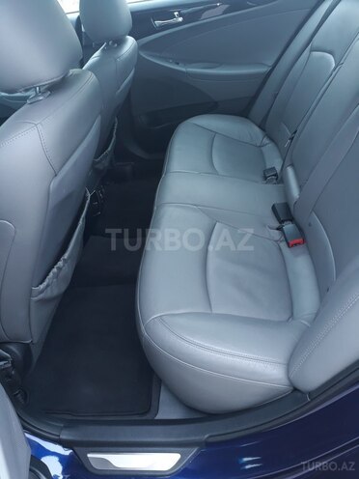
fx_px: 373
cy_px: 240
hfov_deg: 51.4
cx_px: 180
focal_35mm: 27
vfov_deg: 65.3
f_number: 1.9
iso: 40
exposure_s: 1/50
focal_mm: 3.6
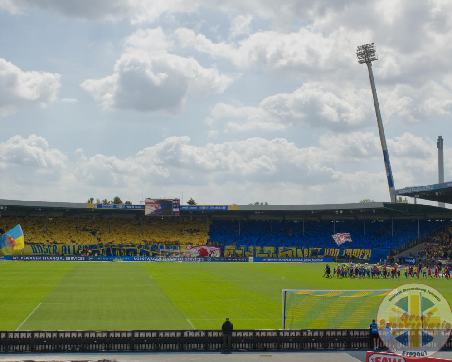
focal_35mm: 52
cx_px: 186
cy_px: 181
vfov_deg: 29.1
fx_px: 696
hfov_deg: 35.9
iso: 400
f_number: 8
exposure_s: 1/1000
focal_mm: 16.9
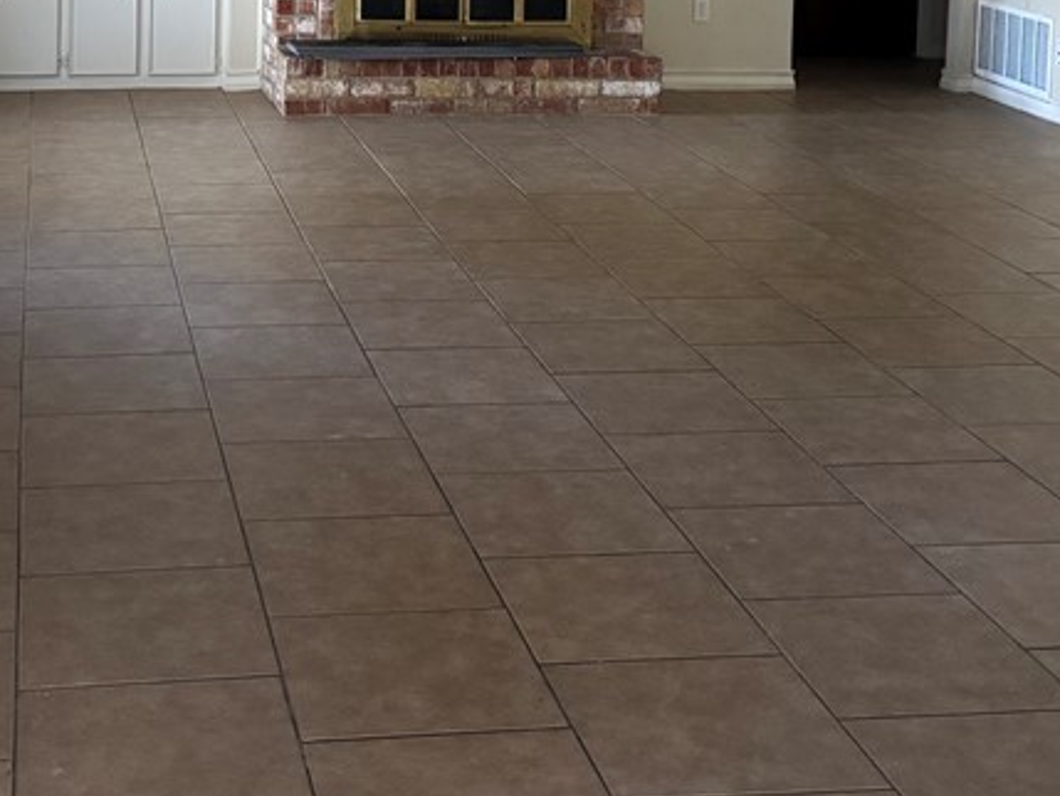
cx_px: 311
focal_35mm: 62
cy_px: -91
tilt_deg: -4.7
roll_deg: -1.5
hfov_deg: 30.8
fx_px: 1899
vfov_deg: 22.3
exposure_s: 1/58
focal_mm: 5.96
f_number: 1.6
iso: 500
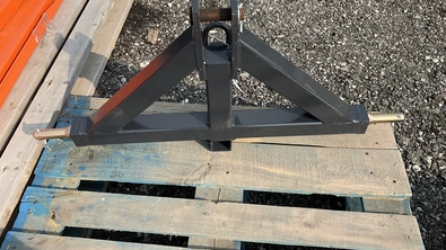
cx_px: 222
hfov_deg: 61.0
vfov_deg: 36.4
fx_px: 378
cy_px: 91
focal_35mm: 32
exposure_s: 1/1076
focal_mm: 3
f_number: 1.8
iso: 25
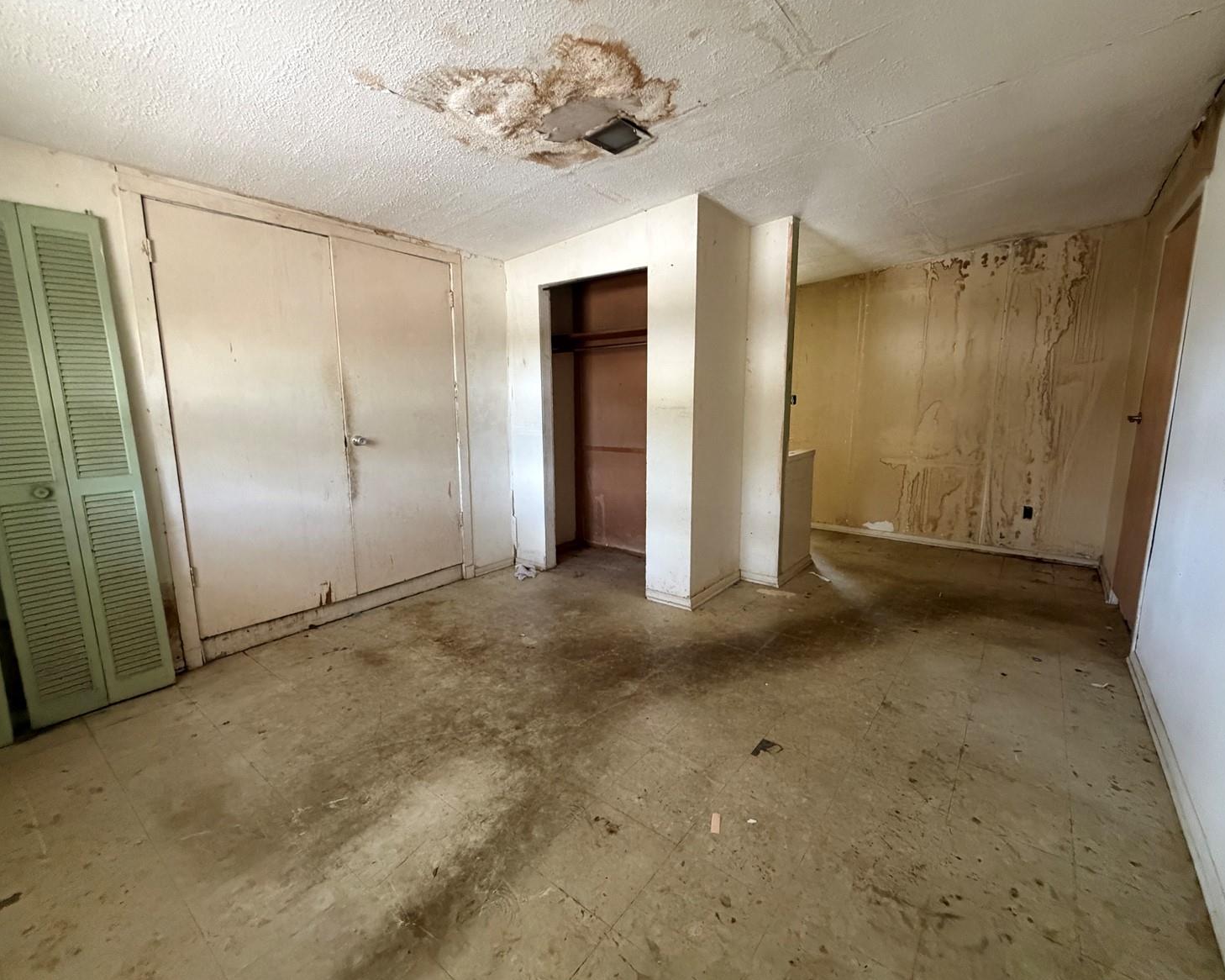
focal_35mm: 15
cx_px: 631
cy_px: 484
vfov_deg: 84.0
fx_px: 544
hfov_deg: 96.8
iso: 800
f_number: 2.2
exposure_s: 1/60
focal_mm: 2.22
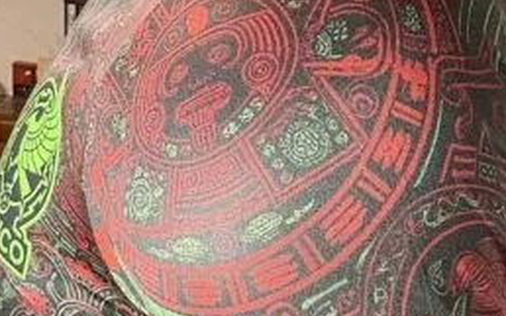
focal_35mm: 50
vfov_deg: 25.1
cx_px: 316
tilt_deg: -20.7
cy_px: 276
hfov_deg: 40.0
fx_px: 689
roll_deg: -8.6
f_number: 2.2
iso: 400
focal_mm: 2.22
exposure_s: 1/50
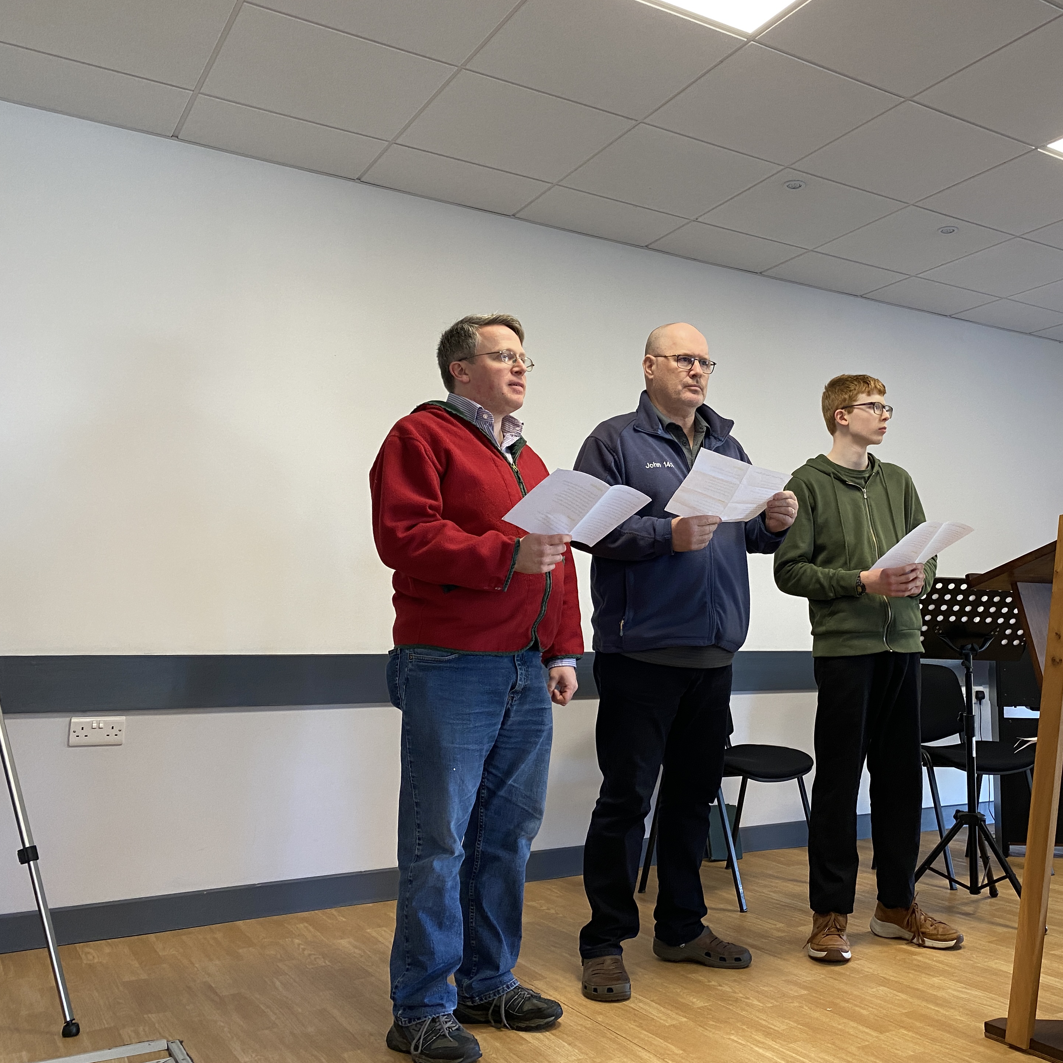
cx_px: 717
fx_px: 1112
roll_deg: +0.2
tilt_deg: +5.5
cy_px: 509
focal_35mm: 32
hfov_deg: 50.1
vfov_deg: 51.1
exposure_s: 1/50
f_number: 1.8
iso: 80
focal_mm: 4.25
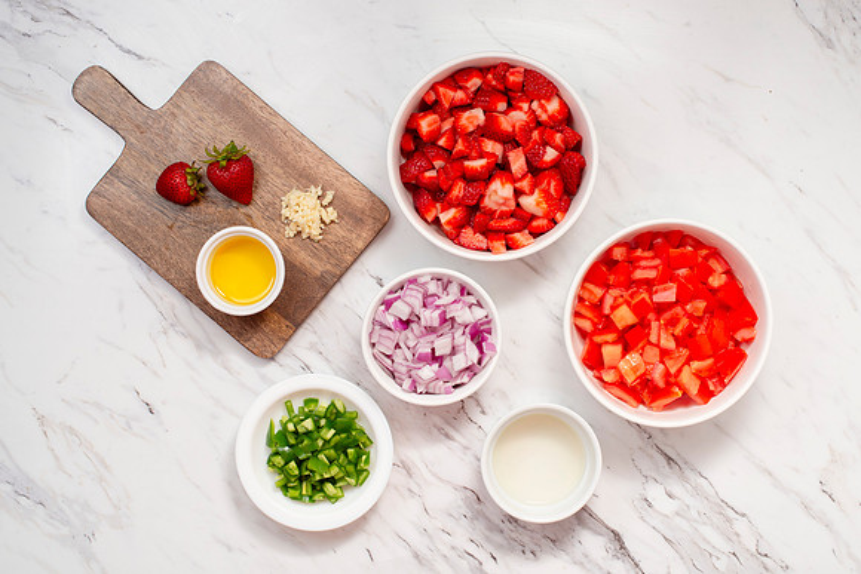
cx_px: 446
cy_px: 297
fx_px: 1323
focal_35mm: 55
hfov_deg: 36.1
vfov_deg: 24.5
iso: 250
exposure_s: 1/100
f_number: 10
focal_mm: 50
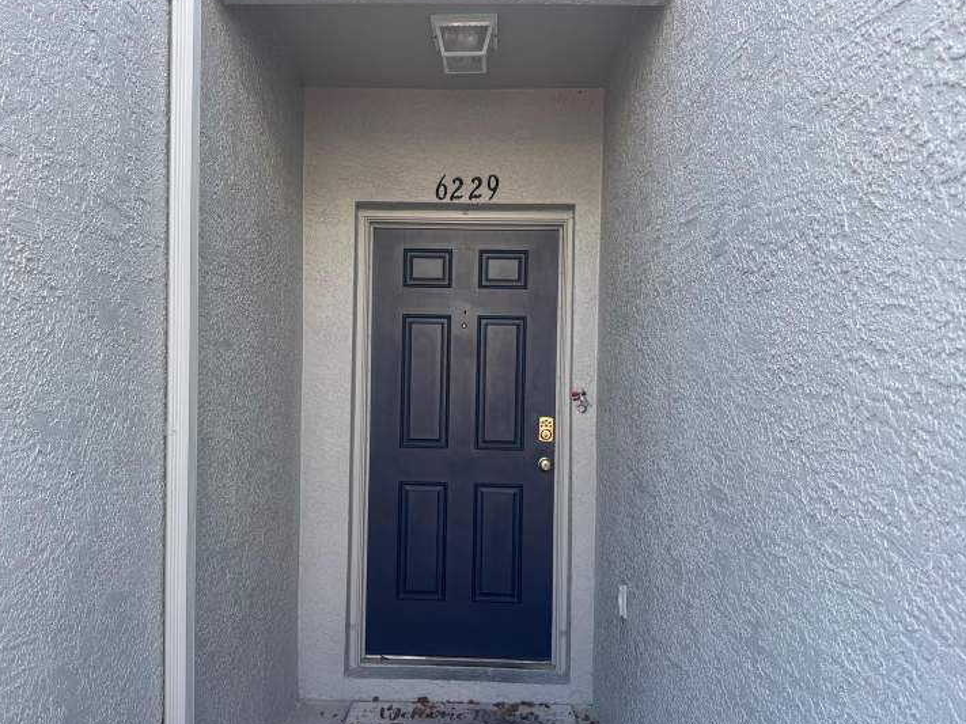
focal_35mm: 27
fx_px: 753
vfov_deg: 51.3
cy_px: 388
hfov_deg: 65.2
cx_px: 447
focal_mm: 6.76
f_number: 1.78
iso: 80
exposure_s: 1/383
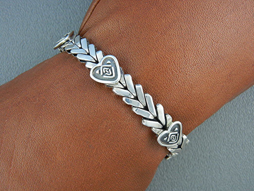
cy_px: 96
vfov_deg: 24.8
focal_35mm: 59
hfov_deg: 32.7
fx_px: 433
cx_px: 127
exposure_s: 1/5
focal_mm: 10.6
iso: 200
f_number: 4
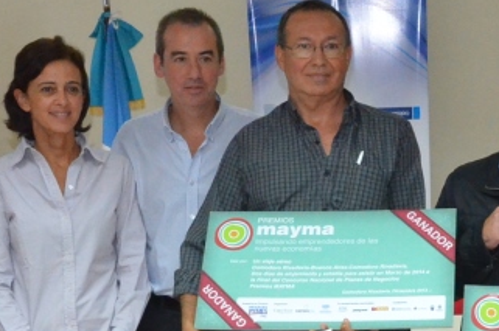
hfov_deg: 23.3
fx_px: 1190
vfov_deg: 15.3
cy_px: 384
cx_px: 412
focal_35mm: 86
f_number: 8
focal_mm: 18
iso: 5000
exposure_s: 1/80
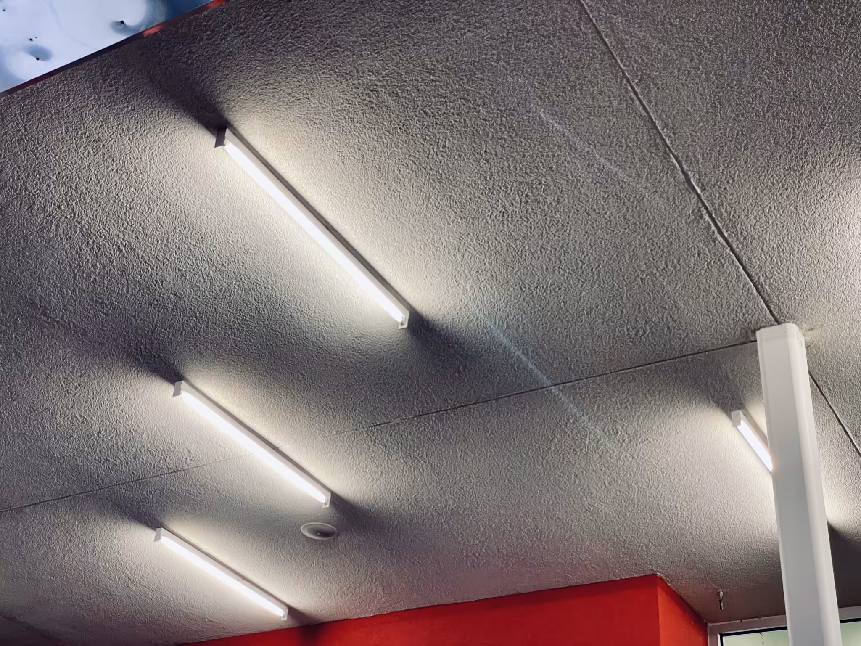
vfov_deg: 28.0
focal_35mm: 52
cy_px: 323
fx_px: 1293
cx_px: 430
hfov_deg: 36.8
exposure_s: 1/120
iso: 200
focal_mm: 6
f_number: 2
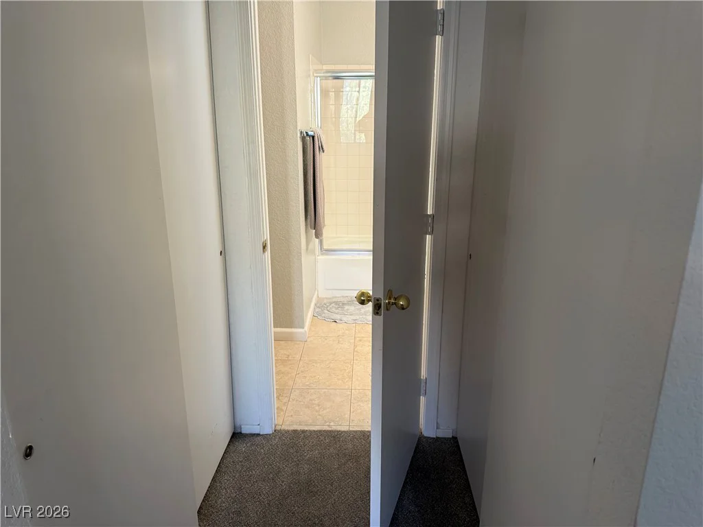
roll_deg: -0.4
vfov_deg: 56.8
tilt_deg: -15.1
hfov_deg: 71.6
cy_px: 264
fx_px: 487
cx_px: 352
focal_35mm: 24
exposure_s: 1/60
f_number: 1.78
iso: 250
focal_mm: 6.76
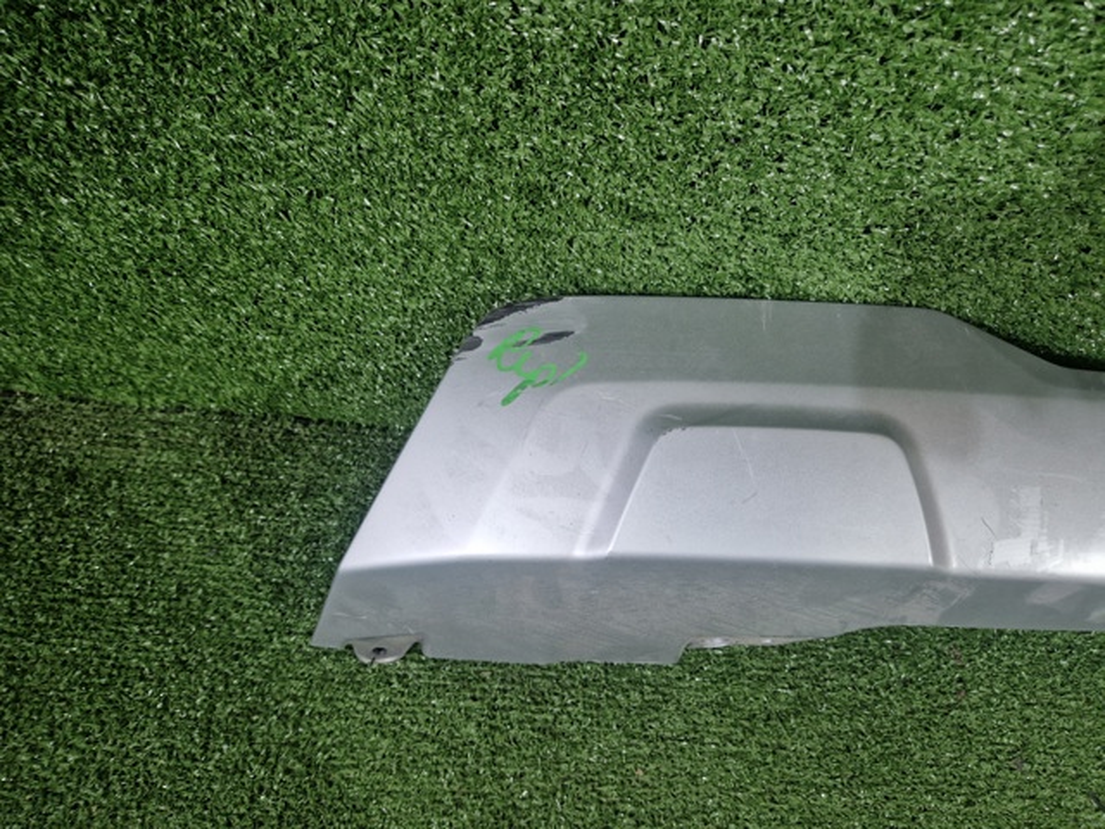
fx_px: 734
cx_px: 552
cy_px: 414
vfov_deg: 58.9
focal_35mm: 23
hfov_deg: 73.9
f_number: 1.8
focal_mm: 5.4
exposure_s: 1/100
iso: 50
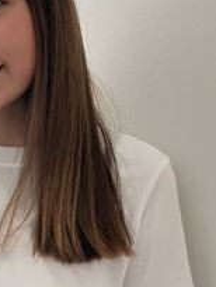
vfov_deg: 25.6
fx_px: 632
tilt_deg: -10.9
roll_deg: +0.7
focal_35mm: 76
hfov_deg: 18.9
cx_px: 3
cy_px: 160
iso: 320
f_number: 1.6
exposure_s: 1/60
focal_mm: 5.1
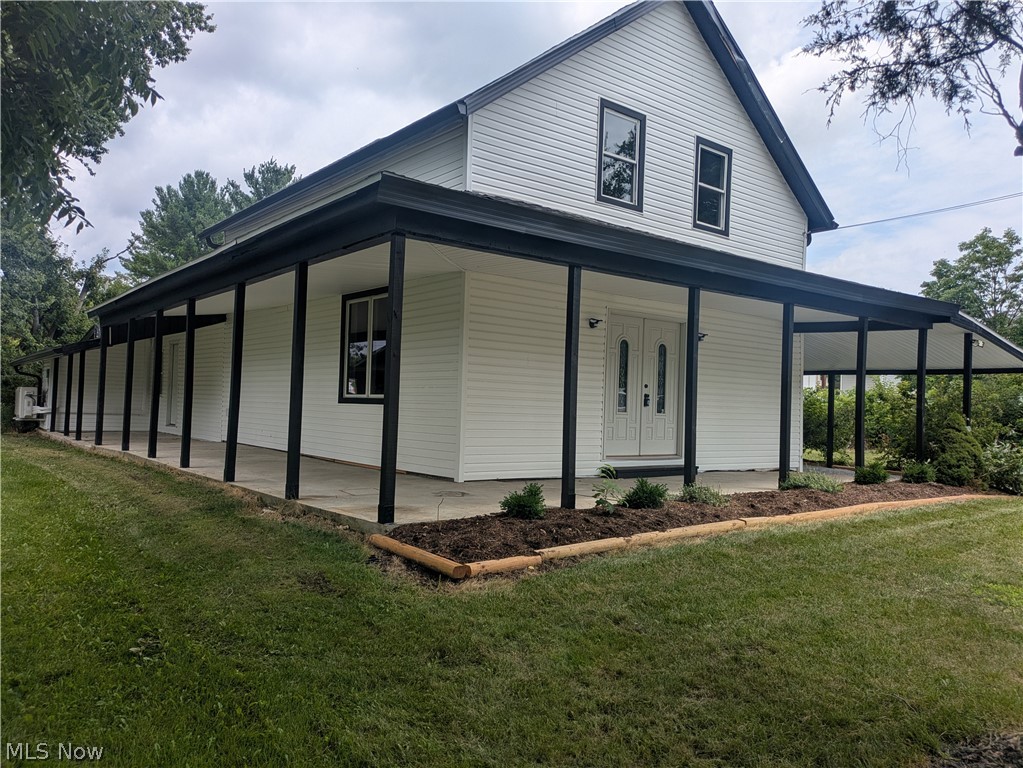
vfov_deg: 54.9
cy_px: 384
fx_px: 739
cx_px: 512
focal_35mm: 25
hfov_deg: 69.4
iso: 52
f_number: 1.89
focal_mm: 5.43
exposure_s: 1/2092
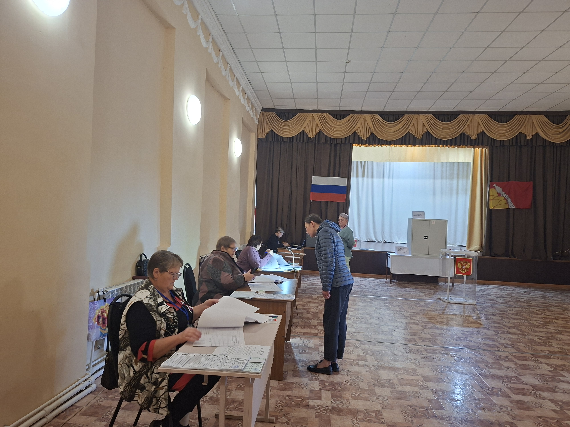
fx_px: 379
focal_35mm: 23
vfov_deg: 58.9
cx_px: 285
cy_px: 214
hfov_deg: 73.9
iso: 400
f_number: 1.8
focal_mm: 5.54
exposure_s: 1/33
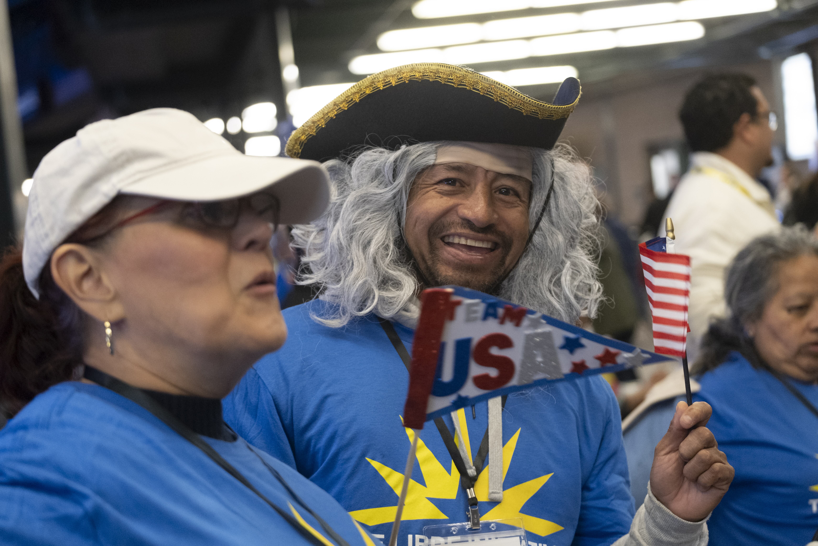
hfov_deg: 27.0
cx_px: 409
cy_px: 273
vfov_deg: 18.2
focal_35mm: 75
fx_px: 1704
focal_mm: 50
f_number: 2.8
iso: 2500
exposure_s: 1/150
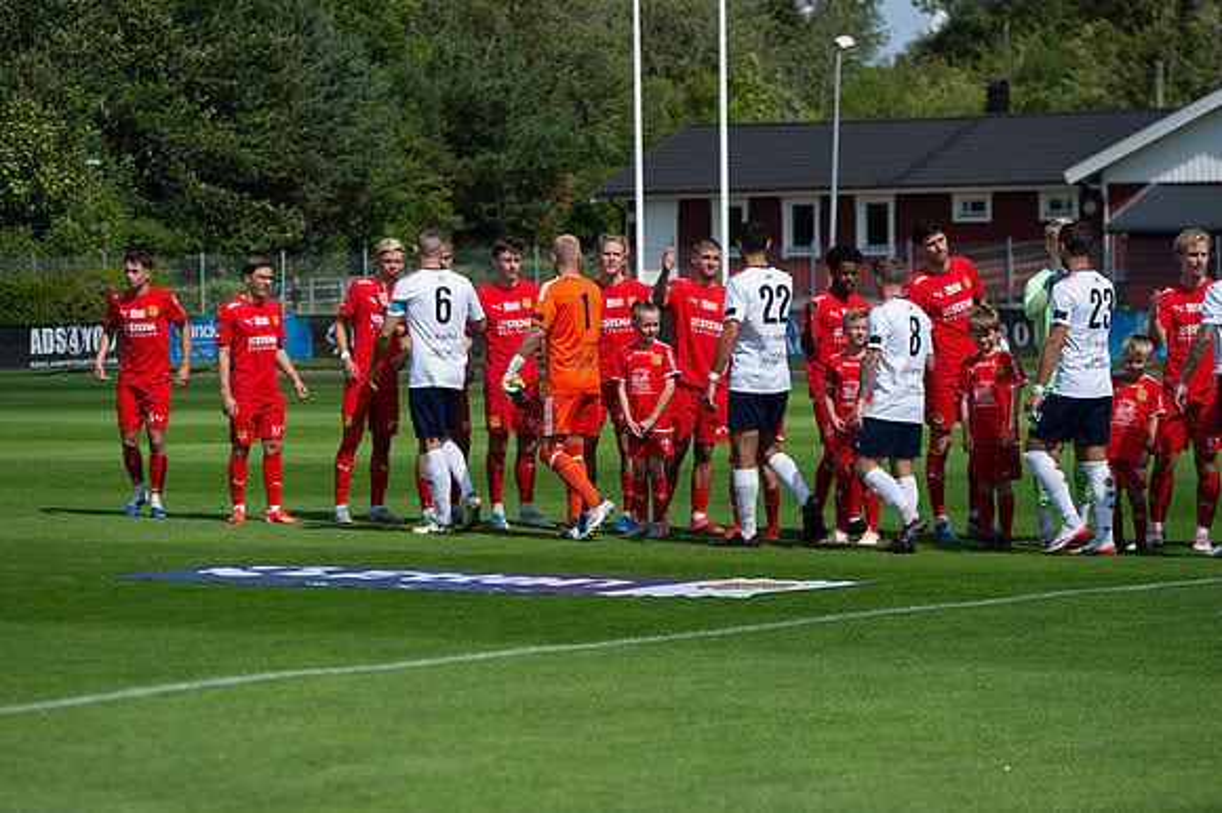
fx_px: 4749
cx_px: 611
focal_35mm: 140
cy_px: 406
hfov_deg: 14.7
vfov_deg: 9.8
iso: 100
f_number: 4
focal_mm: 140
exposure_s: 1/1600
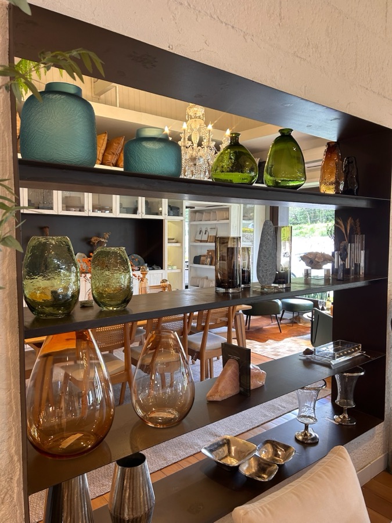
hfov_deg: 53.1
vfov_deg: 67.3
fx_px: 393
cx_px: 196
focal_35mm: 26
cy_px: 262
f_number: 1.5
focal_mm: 5.7
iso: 80
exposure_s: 1/60
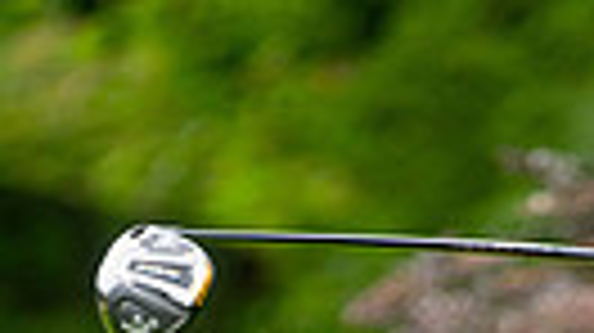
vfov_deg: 1.1
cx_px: 603
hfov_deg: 2.0
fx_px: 16855
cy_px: 940
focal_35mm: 1071
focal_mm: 300
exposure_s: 1/1000
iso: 320
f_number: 4
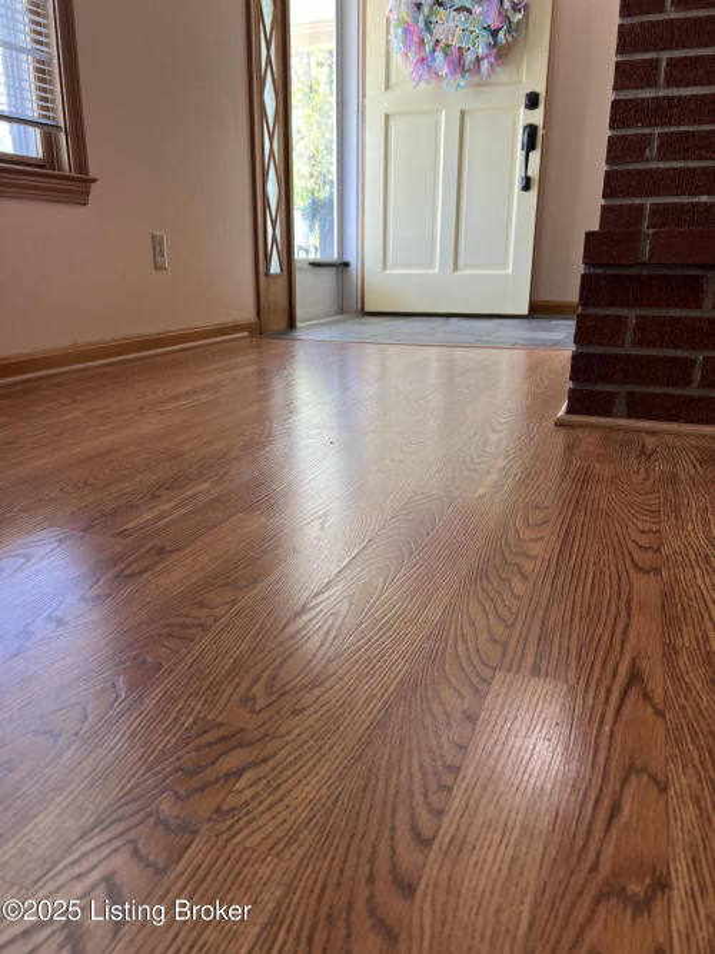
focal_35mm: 26
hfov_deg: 53.0
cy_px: 477
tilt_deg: -16.8
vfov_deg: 67.3
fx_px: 716
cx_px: 358
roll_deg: +0.6
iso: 100
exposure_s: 1/120
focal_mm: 5.7
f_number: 1.5
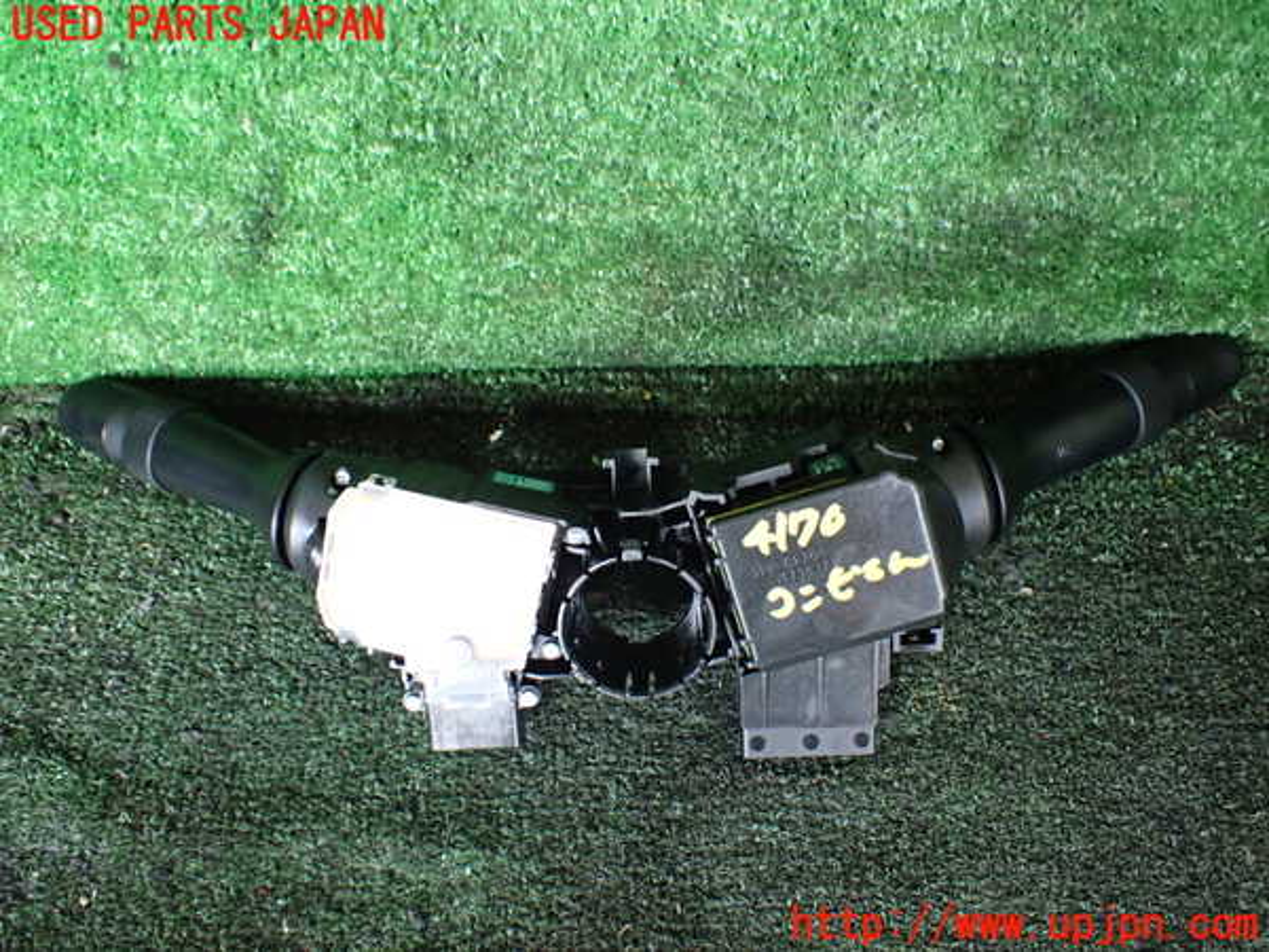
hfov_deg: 60.0
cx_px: 634
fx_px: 1100
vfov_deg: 46.8
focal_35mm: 30
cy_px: 476
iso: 640
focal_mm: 5.4
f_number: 2.3
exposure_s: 1/125
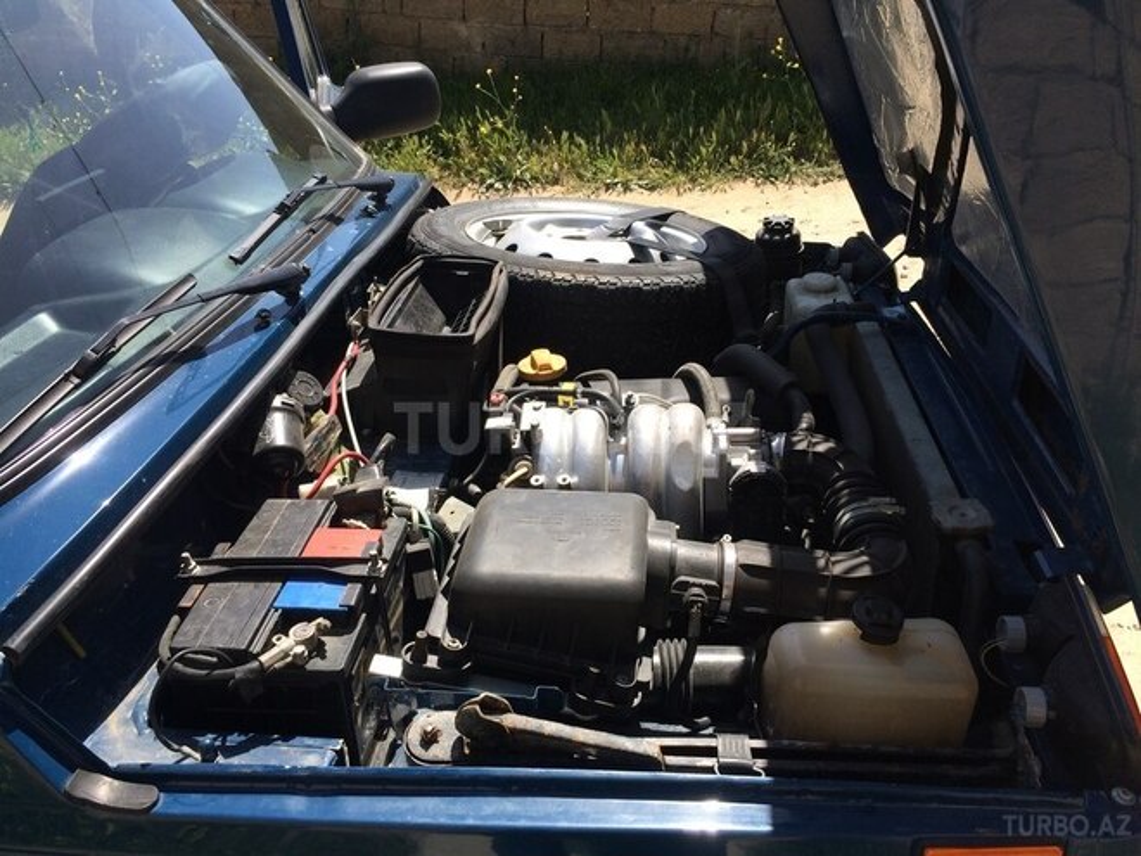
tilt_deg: -32.2
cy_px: 428
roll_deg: -4.4
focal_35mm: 29
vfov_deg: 48.2
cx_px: 570
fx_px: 956
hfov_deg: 61.7
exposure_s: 1/1244
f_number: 2.2
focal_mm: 4.15
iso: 32
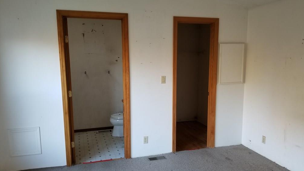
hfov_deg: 66.0
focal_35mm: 29
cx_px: 155
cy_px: 96
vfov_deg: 40.1
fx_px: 234
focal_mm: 4.25
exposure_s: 1/30
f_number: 1.7
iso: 160
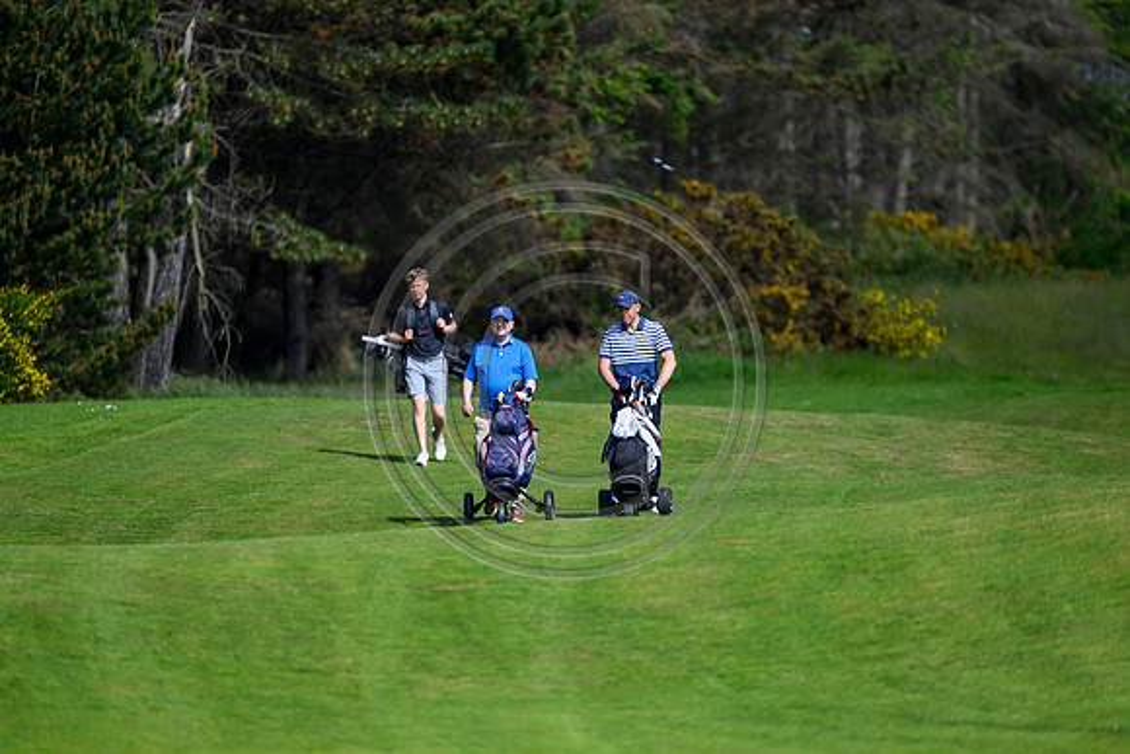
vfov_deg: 2.5
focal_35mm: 560
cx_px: 565
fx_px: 17581
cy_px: 377
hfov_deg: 3.7
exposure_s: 1/4000
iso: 500
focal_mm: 560
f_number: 4.5
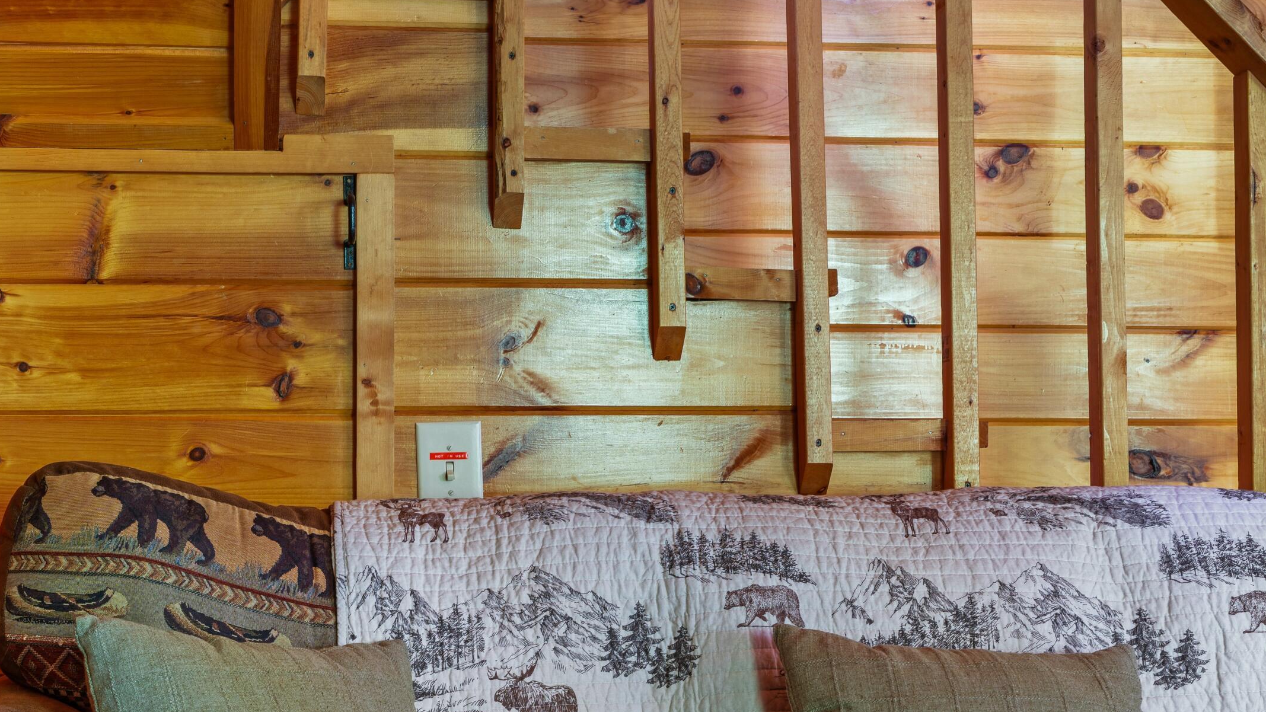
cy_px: 458
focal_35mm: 53
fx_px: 1779
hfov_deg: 38.9
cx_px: 483
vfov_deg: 22.6
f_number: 10
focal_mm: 36
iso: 100
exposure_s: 30
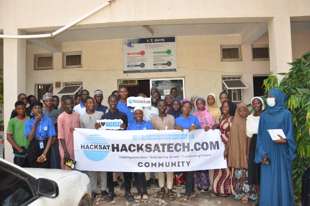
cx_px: 155
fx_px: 232
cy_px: 103
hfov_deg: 67.4
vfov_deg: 47.8
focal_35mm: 27
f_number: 5.6
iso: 200
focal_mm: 18
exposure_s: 1/200
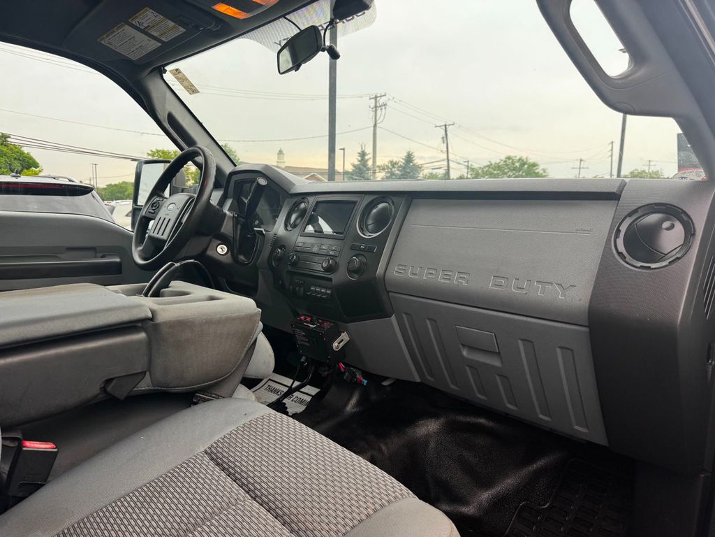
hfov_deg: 71.6
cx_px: 358
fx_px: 496
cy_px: 268
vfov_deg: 56.8
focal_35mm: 24
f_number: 1.78
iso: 64
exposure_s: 1/187
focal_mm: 6.76
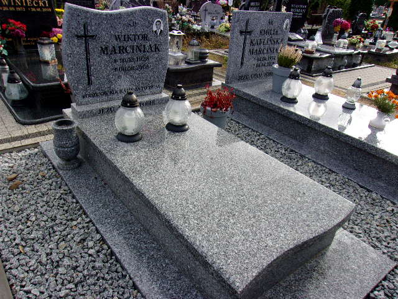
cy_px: 150
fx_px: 310
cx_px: 199
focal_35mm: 27
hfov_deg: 65.3
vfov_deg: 51.4
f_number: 10.4
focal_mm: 4.9
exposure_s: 1/38
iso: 80
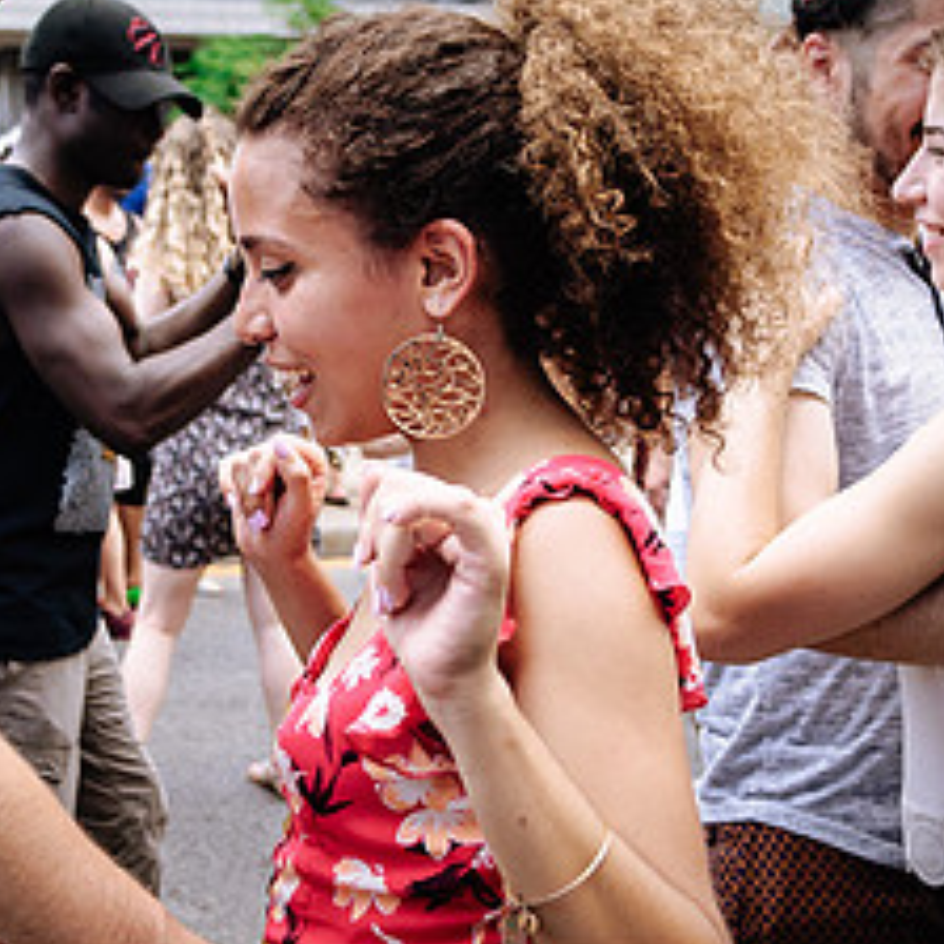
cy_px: 520
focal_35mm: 56
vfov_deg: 30.5
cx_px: 362
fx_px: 1728
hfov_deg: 30.5
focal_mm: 17
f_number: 2.8
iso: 100
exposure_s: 1/500
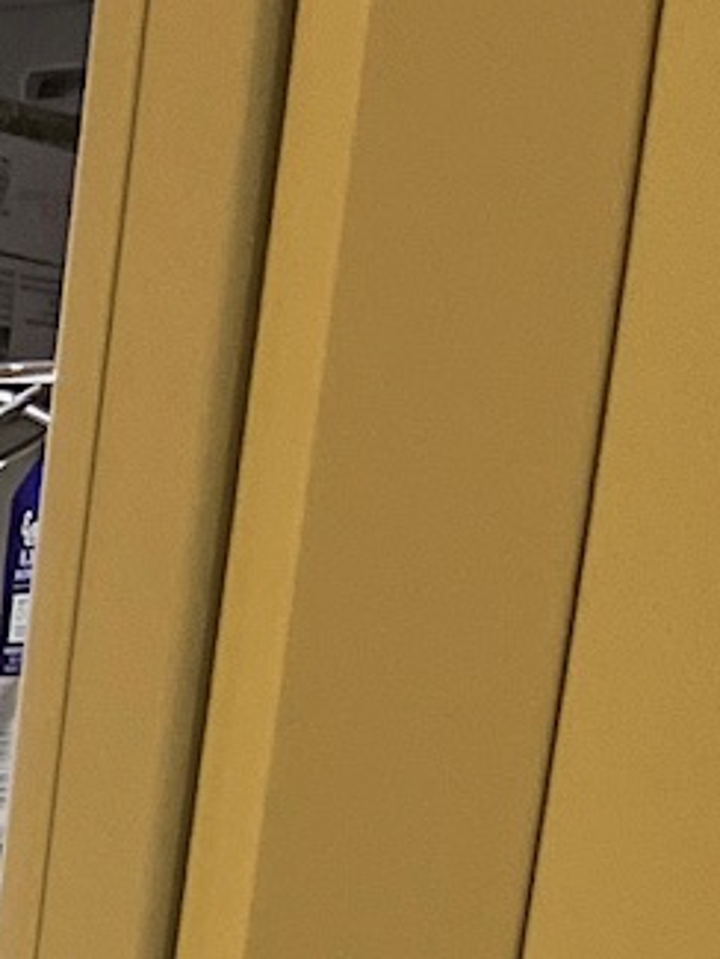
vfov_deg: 10.4
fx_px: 4545
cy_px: 2281
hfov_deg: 7.9
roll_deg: -0.9
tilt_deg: -17.8
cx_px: -1390
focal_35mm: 164
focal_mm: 5.1
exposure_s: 1/50
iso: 125
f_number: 1.6
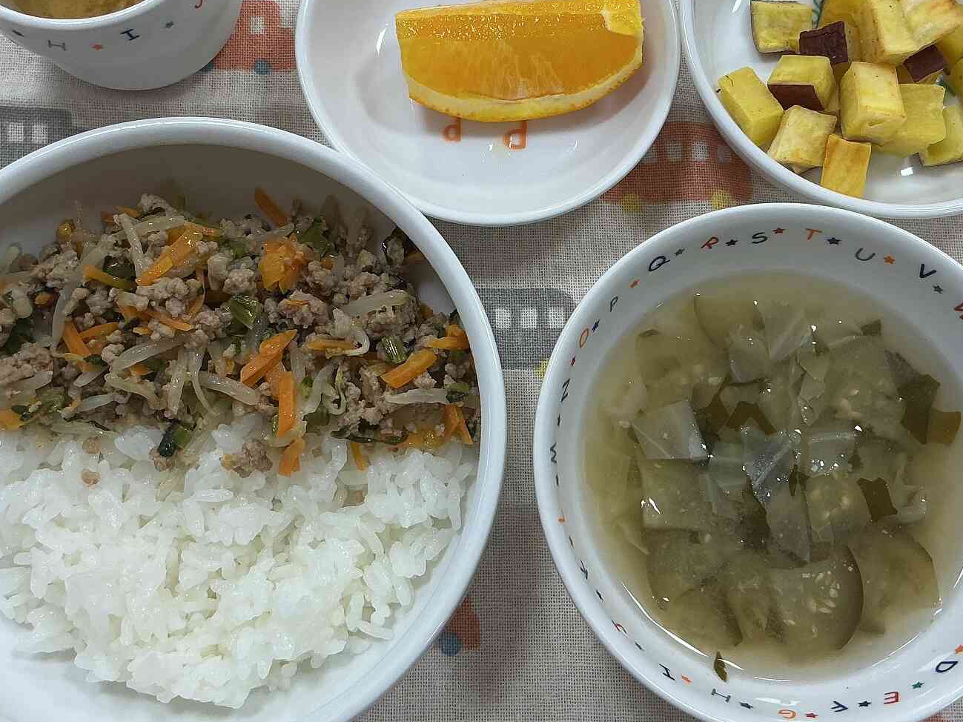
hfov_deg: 42.1
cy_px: 279
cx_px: 516
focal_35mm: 45
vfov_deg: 32.1
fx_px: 1252
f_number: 1.8
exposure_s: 1/100
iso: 32
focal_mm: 3
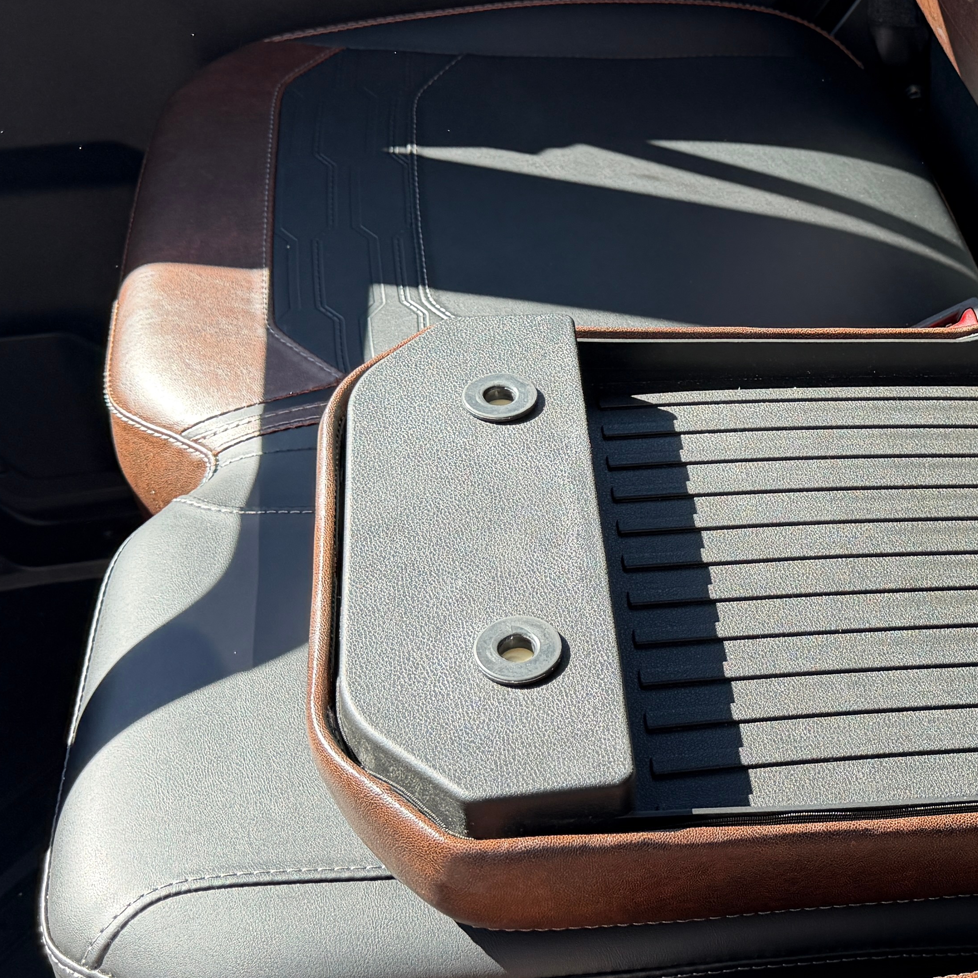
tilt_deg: -36.4
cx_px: 857
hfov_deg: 29.9
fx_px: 1758
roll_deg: -2.6
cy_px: 328
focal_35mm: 55
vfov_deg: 30.9
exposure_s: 1/312
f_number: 1.78
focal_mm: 6.76
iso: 100
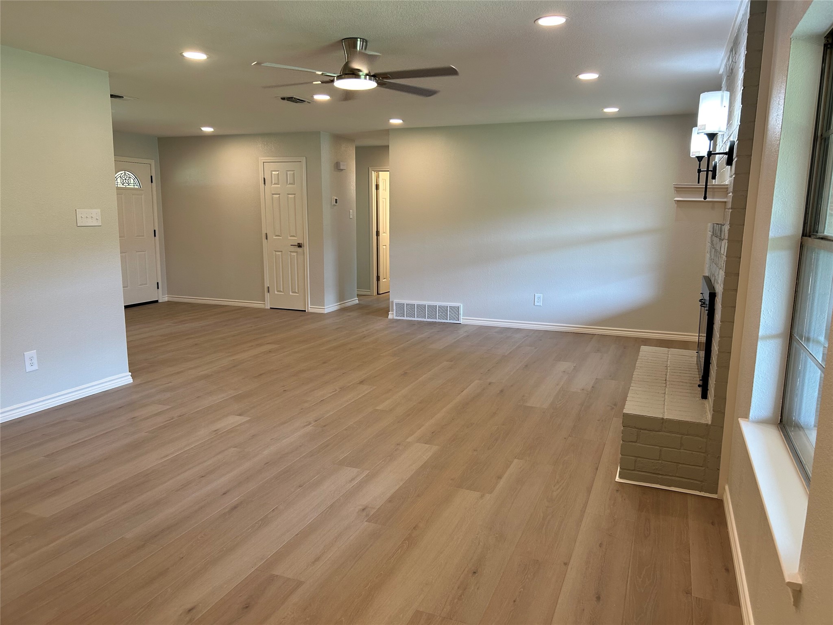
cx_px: 416
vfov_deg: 53.1
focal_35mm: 26
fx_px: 626
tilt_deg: -9.4
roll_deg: +0.2
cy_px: 312
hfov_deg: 67.3
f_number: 1.5
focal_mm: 5.7
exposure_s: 1/120
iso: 100
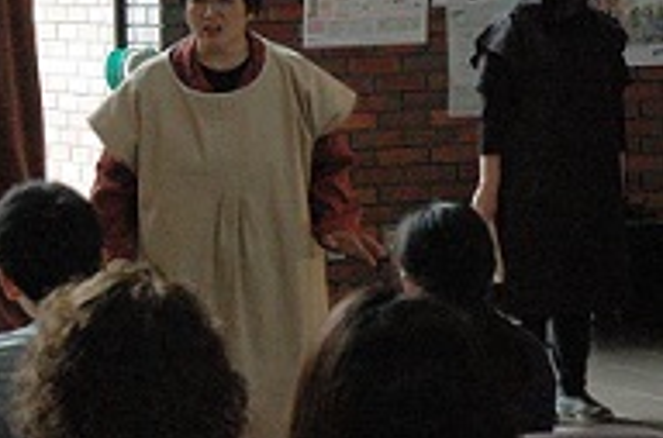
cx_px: -169
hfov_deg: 12.1
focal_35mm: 166
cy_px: 79
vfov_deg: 8.2
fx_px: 3050
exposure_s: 1/160
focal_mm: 44
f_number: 6.3
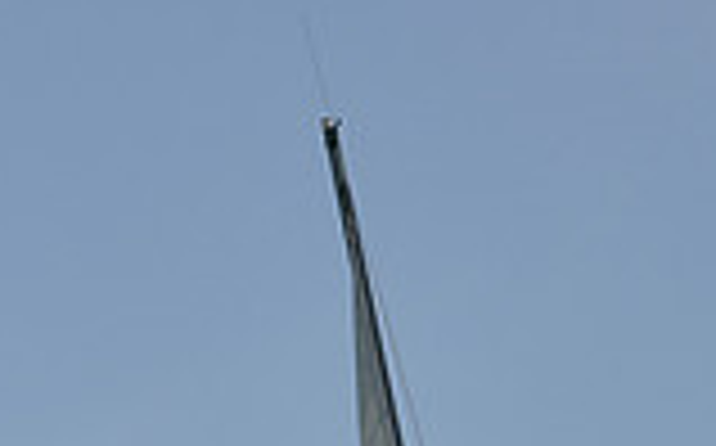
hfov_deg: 6.3
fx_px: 6530
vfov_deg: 3.8
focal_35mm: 335
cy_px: 1261
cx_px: 556
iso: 250
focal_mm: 90
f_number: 7.1
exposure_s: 1/800
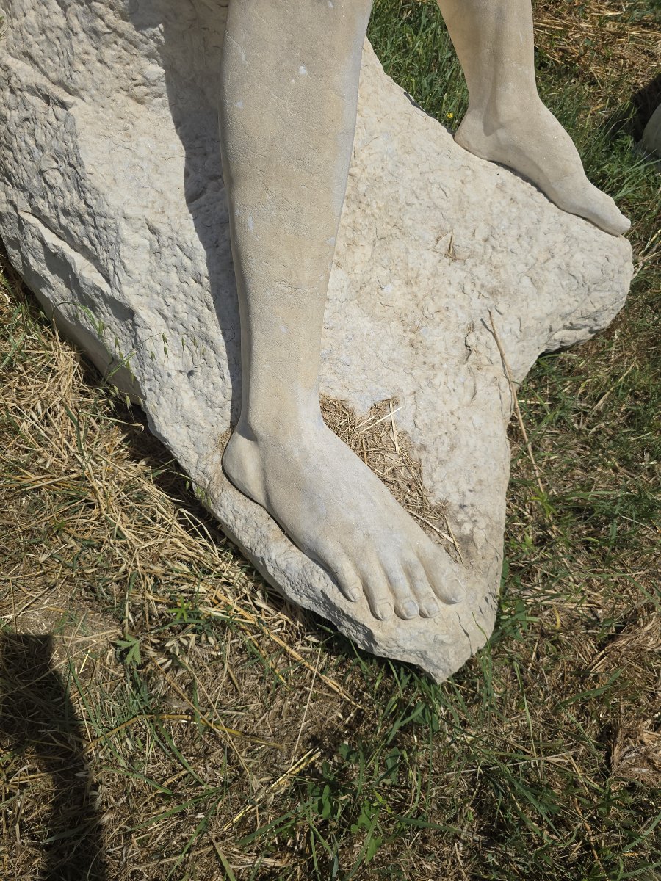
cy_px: 440
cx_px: 330
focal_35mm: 23
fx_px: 586
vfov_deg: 73.9
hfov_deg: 58.9
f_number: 1.7
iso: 12
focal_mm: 6.3
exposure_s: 1/1989
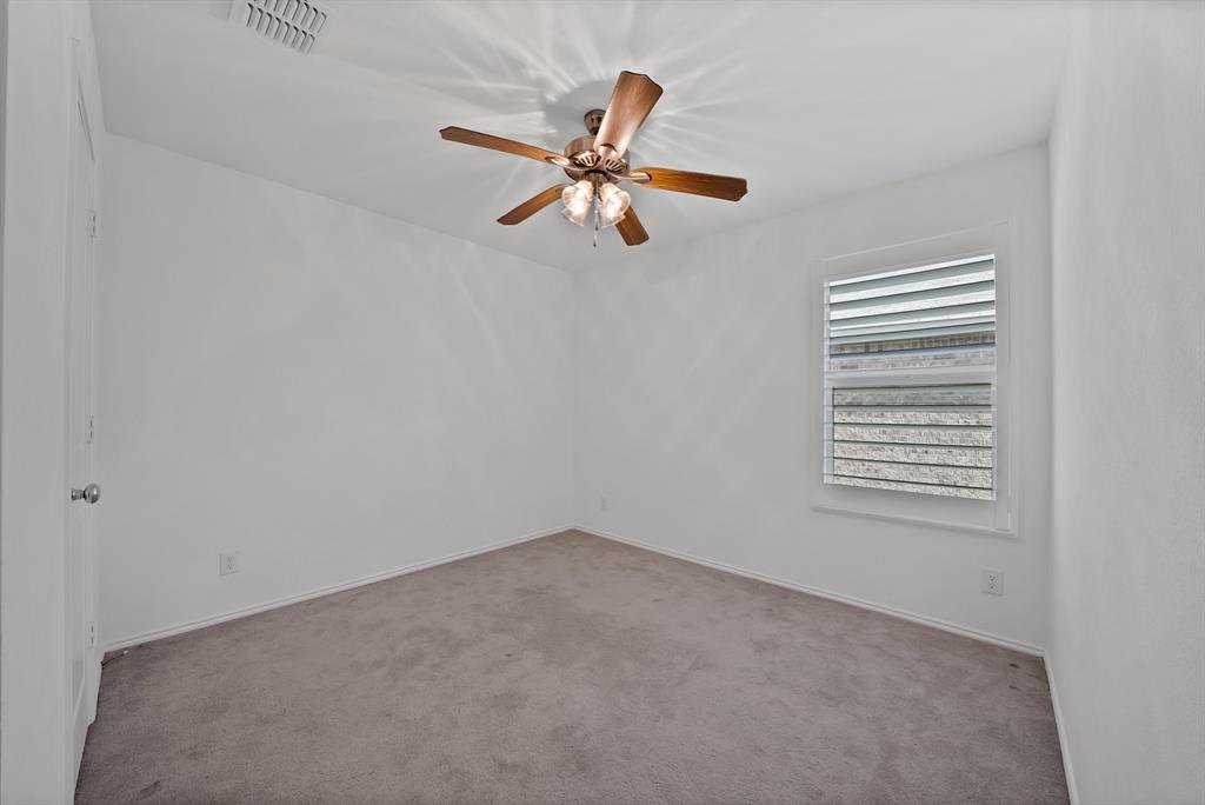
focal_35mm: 12
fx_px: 402
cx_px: 602
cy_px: 402
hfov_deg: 112.6
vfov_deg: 90.1
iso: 640
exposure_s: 1/8
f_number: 9
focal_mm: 12
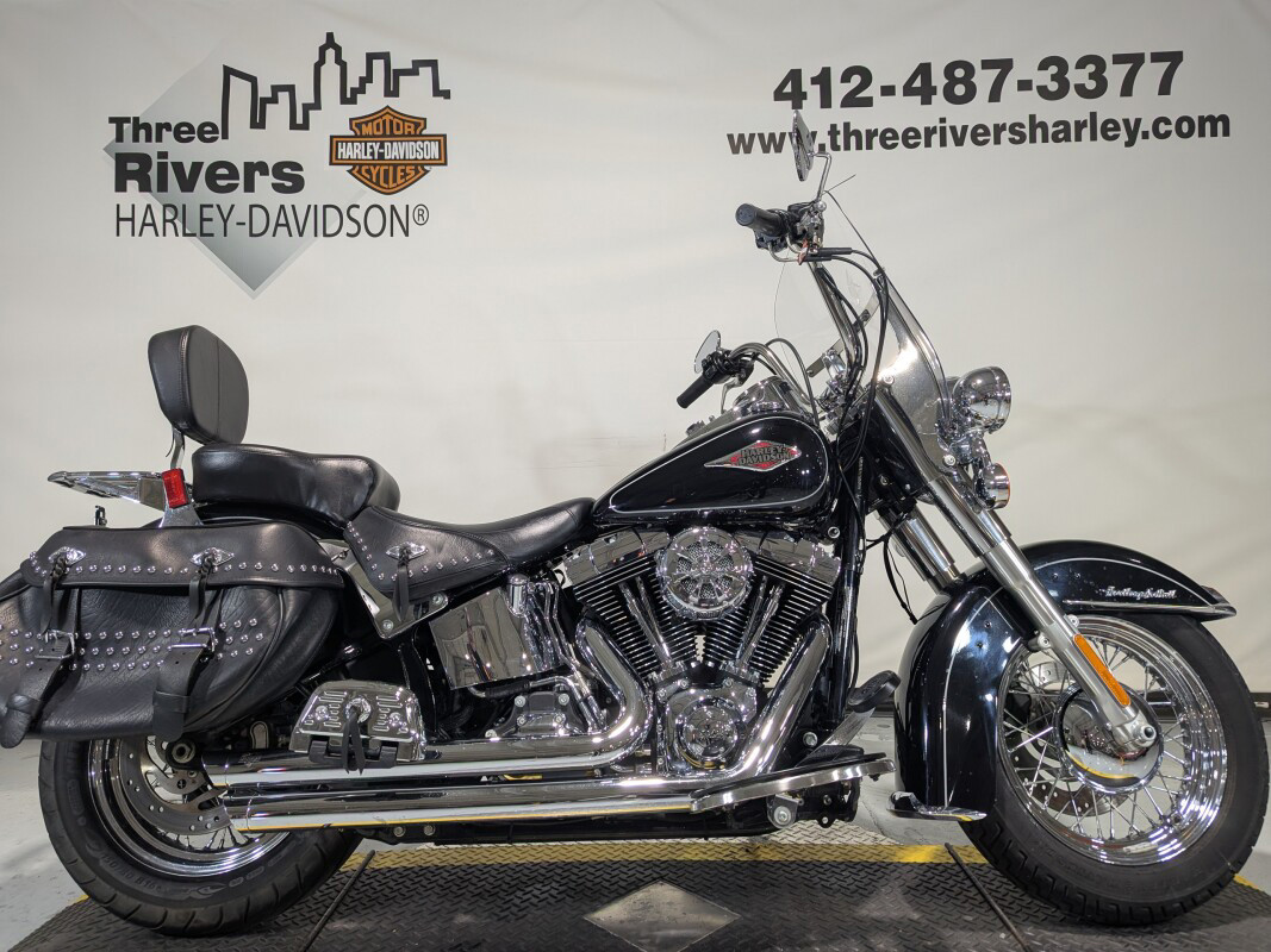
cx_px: 636
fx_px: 881
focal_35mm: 24
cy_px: 476
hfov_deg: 71.6
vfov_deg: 56.8
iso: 74
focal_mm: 6.81
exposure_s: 1/120
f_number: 1.85
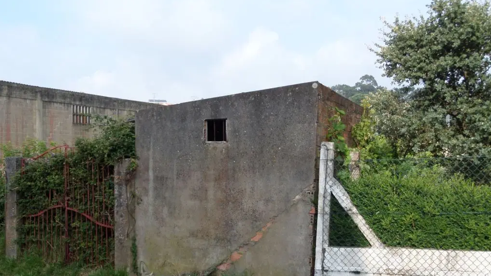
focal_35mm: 45
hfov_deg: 45.5
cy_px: 182
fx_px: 586
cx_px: 247
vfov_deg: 26.4
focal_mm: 6.8
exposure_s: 1/350
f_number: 3.6
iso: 80
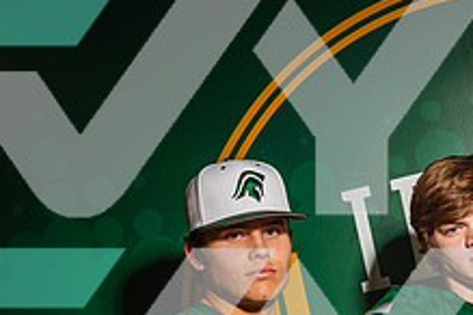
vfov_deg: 16.1
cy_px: 364
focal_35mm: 82
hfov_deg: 23.9
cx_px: 449
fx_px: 1077
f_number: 11
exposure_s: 1/125
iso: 100
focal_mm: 31
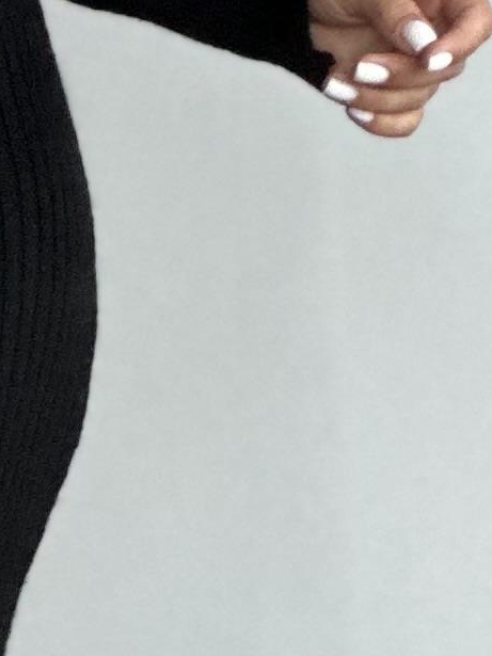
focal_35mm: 505
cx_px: -297
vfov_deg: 3.9
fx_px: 9573
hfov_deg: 2.9
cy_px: 33
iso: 200
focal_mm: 9
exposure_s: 1/121
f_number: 2.8
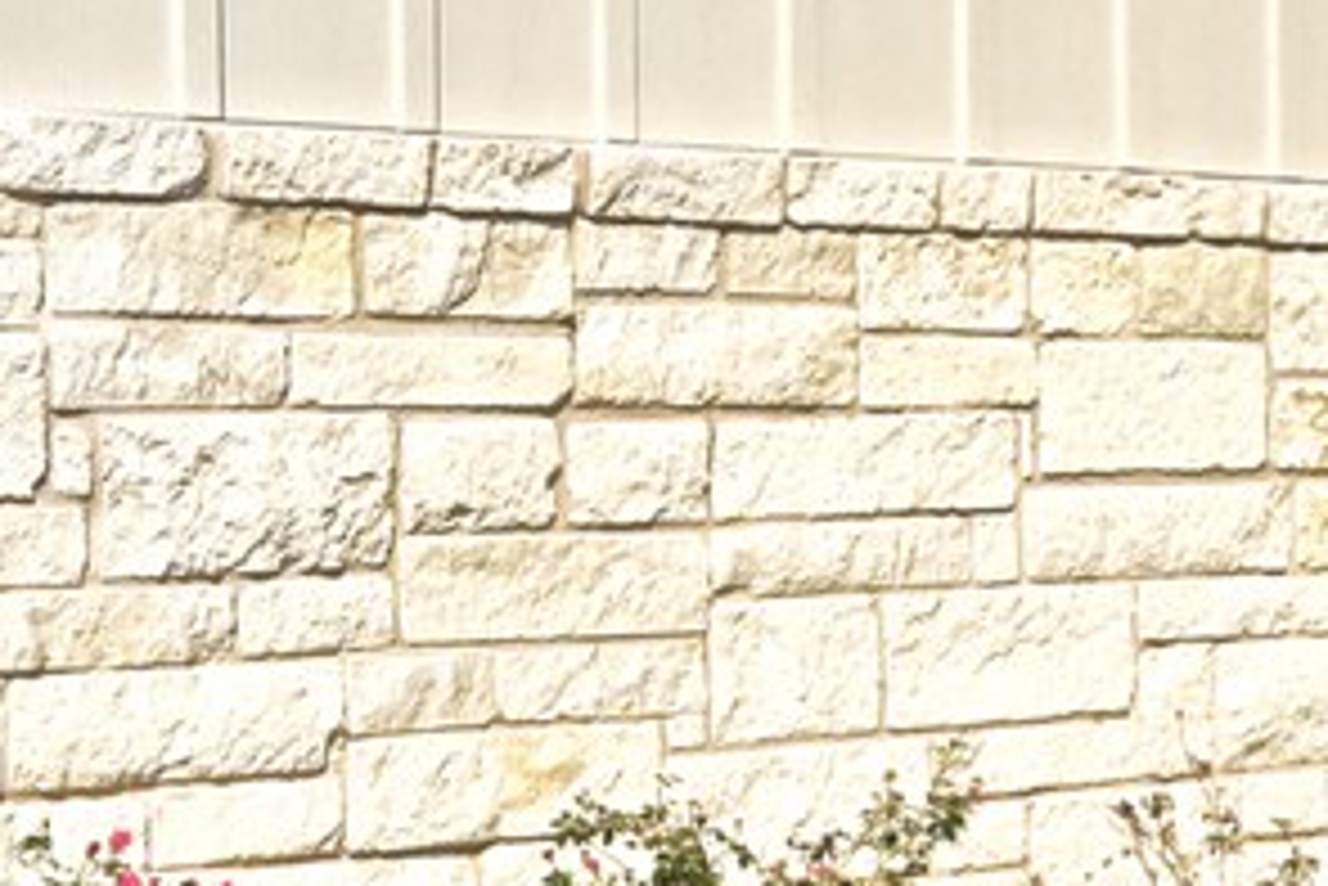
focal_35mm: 103
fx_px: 3801
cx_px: 540
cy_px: 585
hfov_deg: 19.8
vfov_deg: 13.3
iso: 400
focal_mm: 14
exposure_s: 1/500
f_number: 10
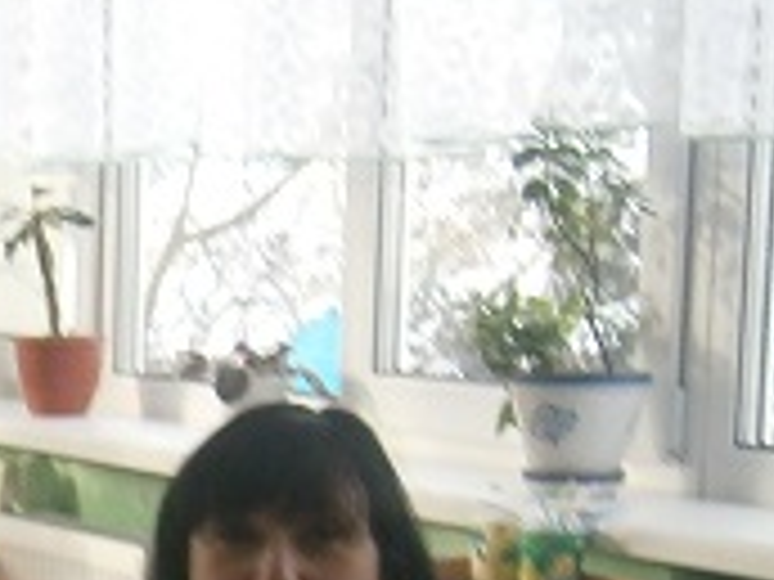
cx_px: -414
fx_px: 3041
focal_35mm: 136
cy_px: 879
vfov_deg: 10.5
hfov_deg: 13.6
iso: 80
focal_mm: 4.7
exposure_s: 1/50
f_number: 2.8
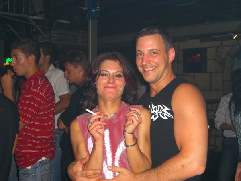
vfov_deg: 31.5
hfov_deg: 41.2
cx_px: 120
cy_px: 90
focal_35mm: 46
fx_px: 320
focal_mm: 9.5
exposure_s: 1/60
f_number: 3.1
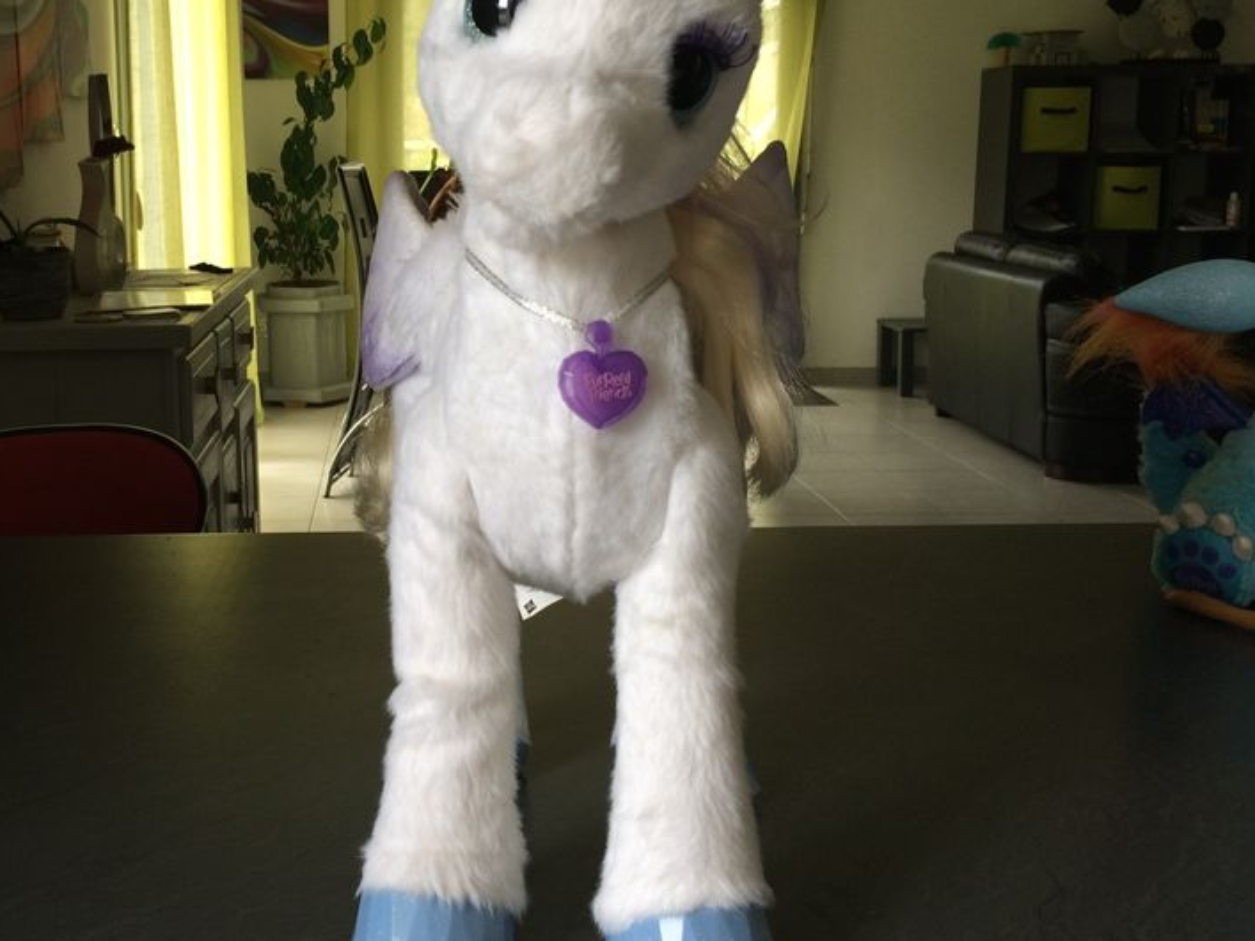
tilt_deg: -7.8
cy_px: 378
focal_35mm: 41
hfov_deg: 45.2
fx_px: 1486
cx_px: 428
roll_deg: +0.4
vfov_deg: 35.0
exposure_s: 1/50
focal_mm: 4.15
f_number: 2.2
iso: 40
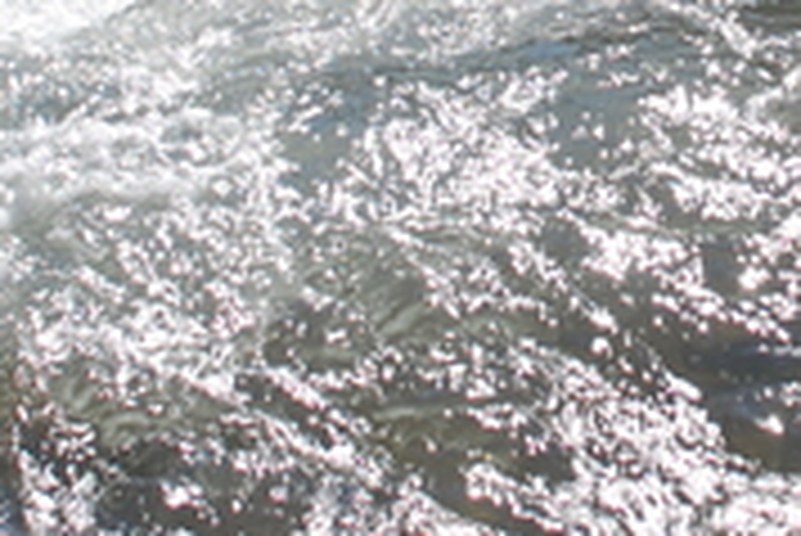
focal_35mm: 209
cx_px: 878
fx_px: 4659
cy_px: -110
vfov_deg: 6.5
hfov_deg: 9.7
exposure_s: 1/320
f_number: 6.3
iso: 125
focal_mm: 31
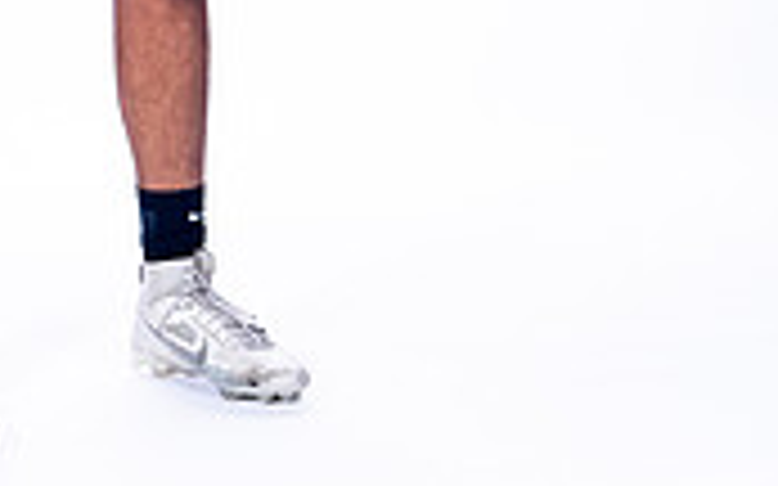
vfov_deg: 5.4
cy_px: -508
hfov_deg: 8.8
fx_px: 5066
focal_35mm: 239
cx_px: 130
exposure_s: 1/250
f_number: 8
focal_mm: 90
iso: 250
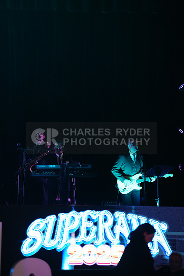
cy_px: 138
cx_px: 92
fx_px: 1532
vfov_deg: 10.3
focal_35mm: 200
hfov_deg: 6.9
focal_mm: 200
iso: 3200
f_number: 2.8
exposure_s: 1/400
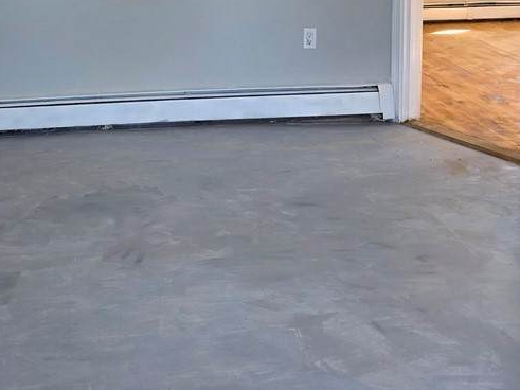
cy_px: -2
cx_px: 192
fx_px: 721
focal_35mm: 48
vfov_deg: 28.4
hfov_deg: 39.4
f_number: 1.7
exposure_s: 1/120
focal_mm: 6.3
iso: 125
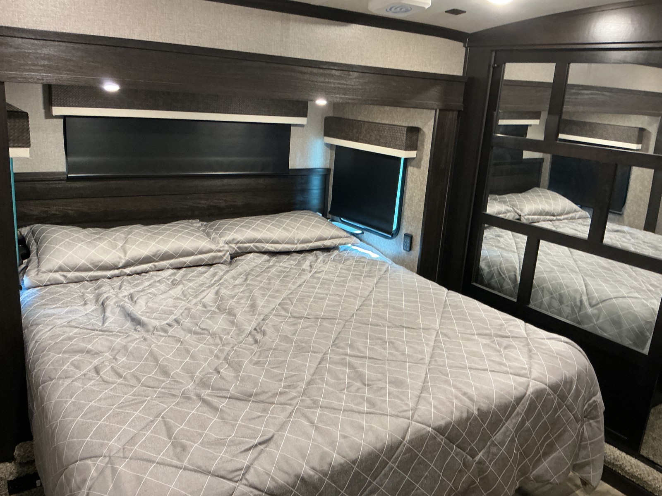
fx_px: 555
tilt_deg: -14.6
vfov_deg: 48.2
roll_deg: -6.1
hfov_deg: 61.7
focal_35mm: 29
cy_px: 248
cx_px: 331
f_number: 1.8
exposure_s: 1/40
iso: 250
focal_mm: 3
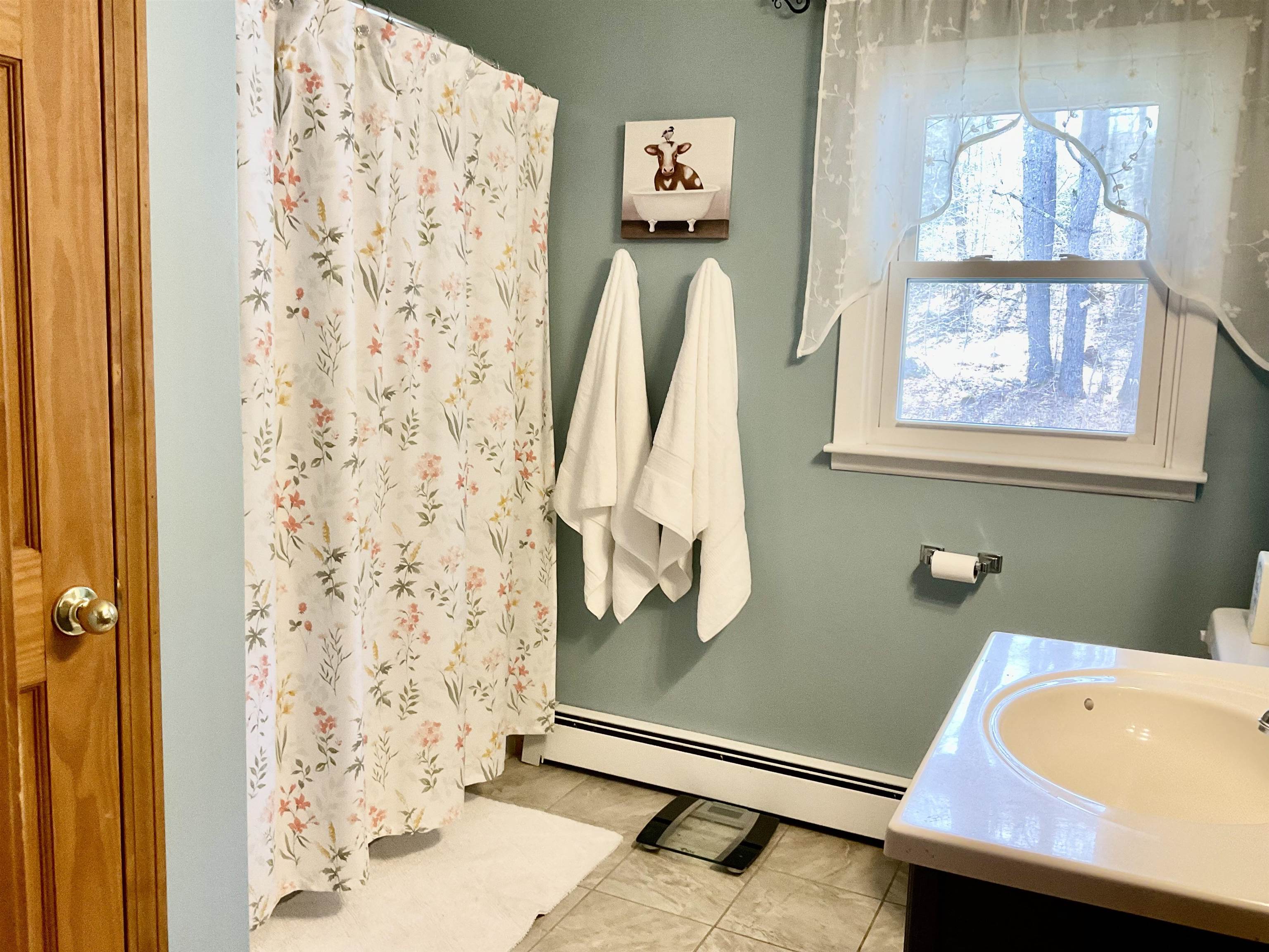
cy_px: 476
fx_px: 1063
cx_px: 634
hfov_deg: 61.7
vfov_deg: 48.2
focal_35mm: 29
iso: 100
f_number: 1.8
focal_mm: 3
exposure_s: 1/60
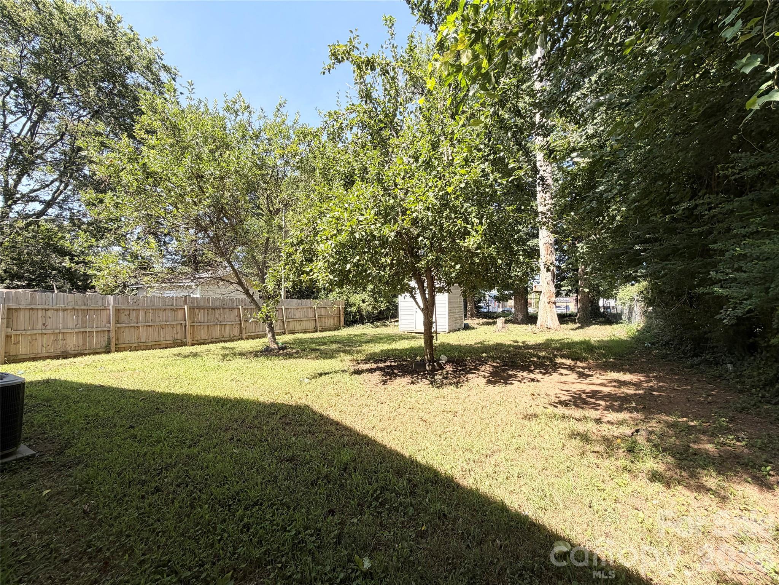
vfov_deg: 85.7
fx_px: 315
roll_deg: -0.2
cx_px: 390
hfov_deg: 102.1
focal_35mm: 14
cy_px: 292
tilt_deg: +2.0
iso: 50
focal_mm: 2.22
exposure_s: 1/502
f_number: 2.2
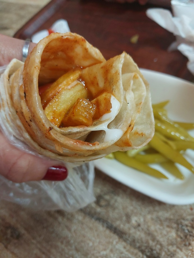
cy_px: 129
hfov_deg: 46.8
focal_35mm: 30
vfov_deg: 60.0
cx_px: 97
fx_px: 224
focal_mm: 4.6
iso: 250
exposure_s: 1/50
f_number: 1.8
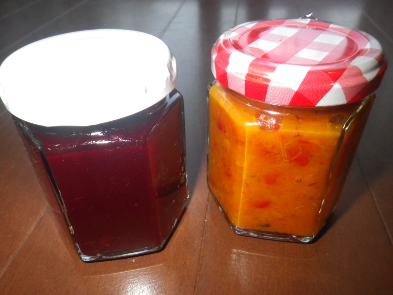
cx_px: 196
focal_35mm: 28
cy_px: 148
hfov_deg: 63.4
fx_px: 318
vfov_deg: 49.7
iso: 400
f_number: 4.2
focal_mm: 5
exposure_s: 1/50
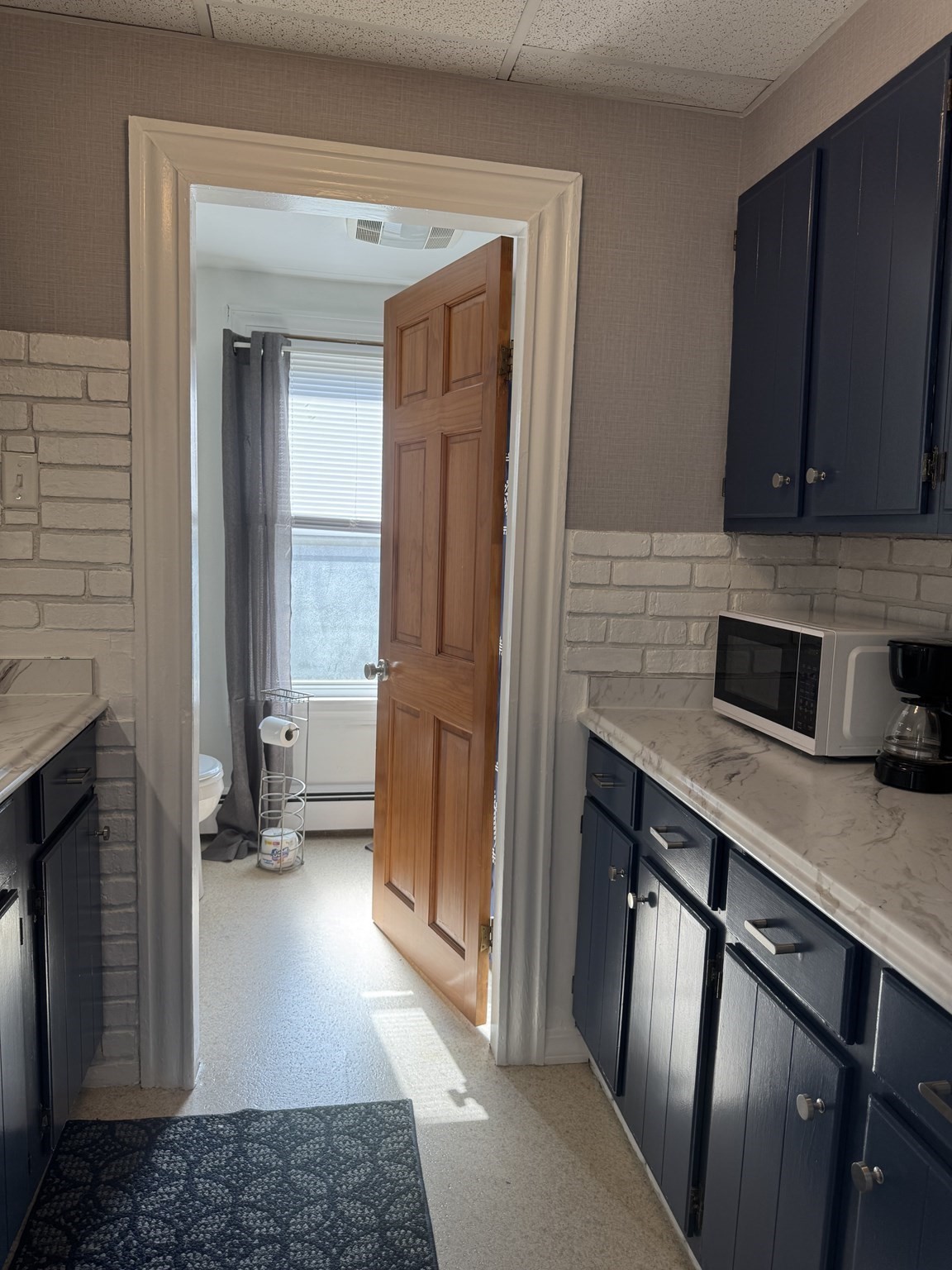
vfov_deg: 71.6
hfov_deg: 56.8
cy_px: 635
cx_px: 476
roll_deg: -1.0
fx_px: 880
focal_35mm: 24
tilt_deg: -7.0
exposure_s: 1/136
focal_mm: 6.76
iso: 50
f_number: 1.78
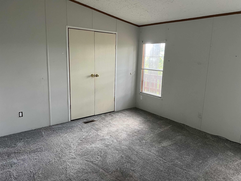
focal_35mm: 26
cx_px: 120
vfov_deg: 53.1
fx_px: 181
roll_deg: -1.0
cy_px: 90
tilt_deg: -10.5
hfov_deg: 67.3
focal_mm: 5.7
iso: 250
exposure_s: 1/60
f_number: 1.5
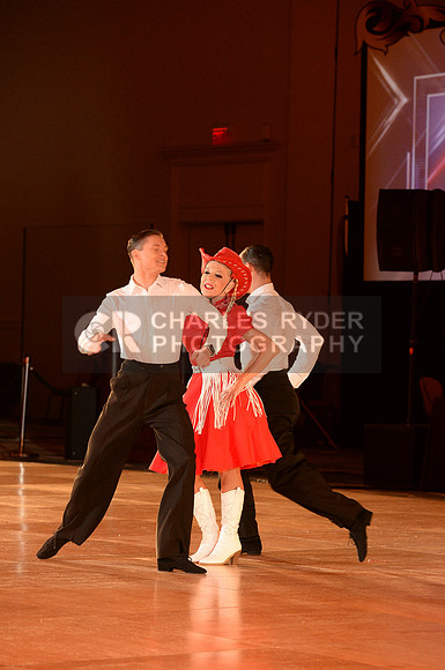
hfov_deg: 9.4
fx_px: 2696
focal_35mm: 145
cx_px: 222
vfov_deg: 14.2
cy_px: 335
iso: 4000
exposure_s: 1/250
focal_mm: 145
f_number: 5.6
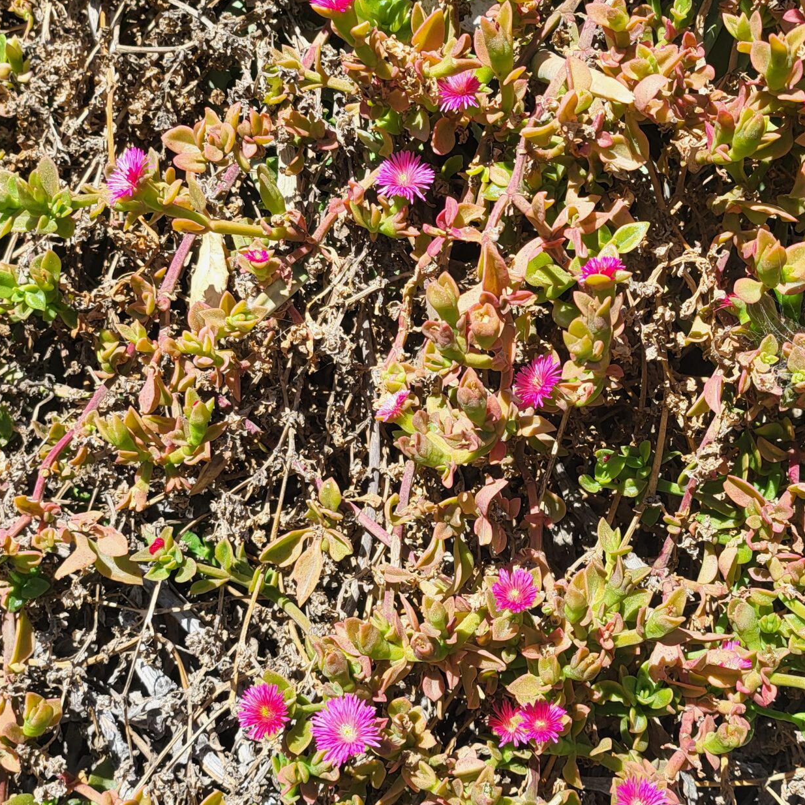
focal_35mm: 44
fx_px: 1158
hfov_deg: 38.2
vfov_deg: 38.3
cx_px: 492
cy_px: 442
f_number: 1.8
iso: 40
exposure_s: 1/1468
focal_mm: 5
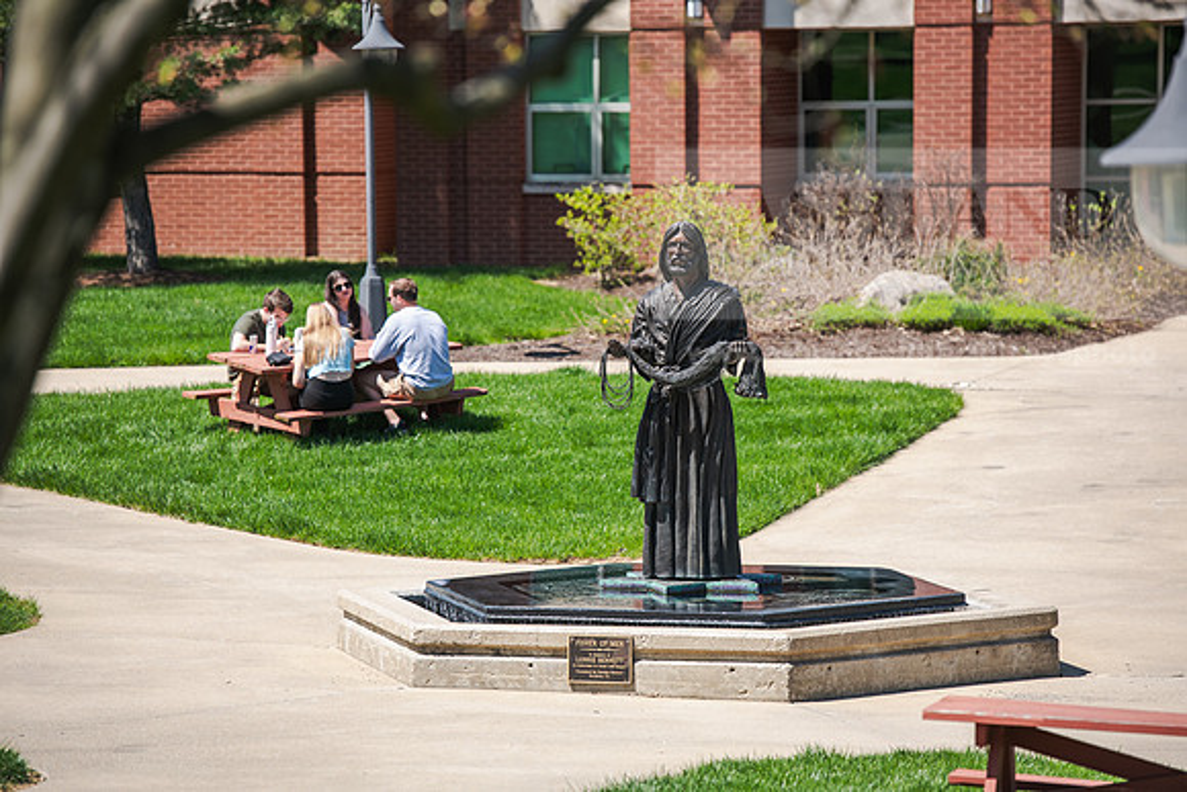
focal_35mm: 180
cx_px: 594
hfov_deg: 11.4
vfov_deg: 7.6
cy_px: 396
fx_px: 5936
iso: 50
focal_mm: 180
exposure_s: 1/320
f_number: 4
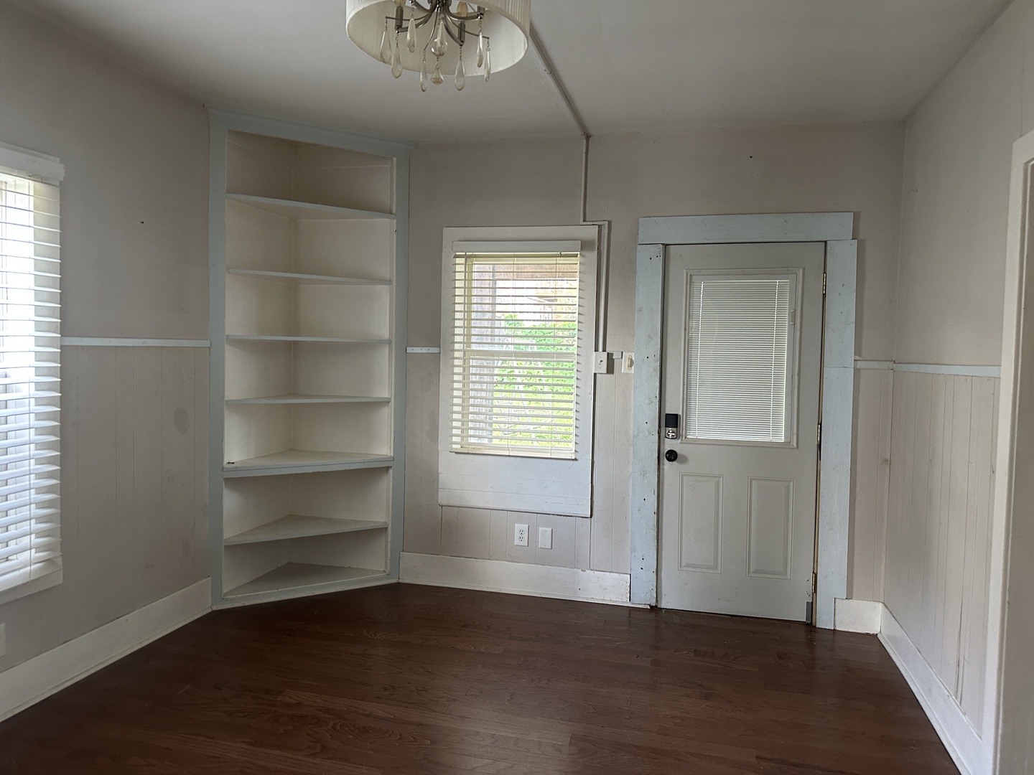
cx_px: 517
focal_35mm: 24
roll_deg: +0.2
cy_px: 388
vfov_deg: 56.8
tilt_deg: +0.1
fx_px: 717
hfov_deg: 71.6
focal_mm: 6.86
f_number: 1.78
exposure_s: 1/60
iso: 320
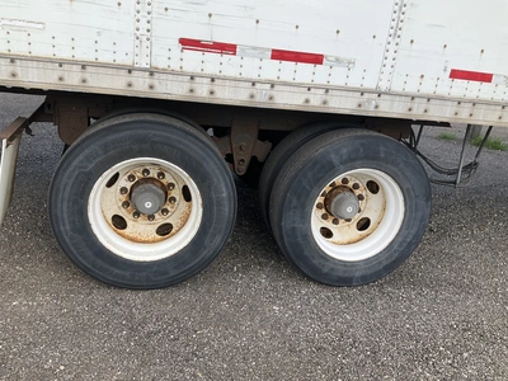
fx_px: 426
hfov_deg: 61.7
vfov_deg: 48.2
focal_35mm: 29
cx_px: 254
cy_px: 190
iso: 25
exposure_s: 1/650
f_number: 1.8
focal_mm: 3
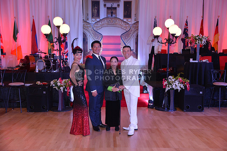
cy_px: 76
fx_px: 221
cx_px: 114
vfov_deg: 37.9
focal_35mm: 35
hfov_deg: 54.4
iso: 1600
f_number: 4
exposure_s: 1/250
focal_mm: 35
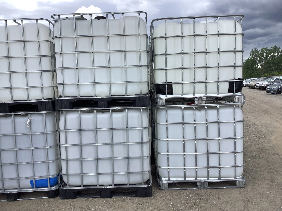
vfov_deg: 45.4
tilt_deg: -4.9
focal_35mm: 31
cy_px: 106
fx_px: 253
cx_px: 141
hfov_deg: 58.4
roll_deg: +2.2
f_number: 2.4
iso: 25
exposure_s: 1/646
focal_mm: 3.3
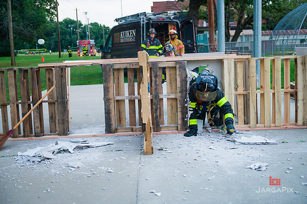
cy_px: 102
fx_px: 375
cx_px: 154
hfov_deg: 44.5
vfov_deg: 30.5
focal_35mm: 44
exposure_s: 1/200
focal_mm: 44
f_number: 3.2
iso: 1600
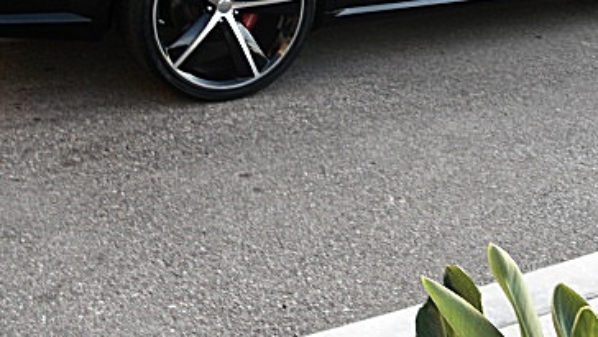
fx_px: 1094
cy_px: 13
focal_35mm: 69
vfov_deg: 17.2
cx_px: 366
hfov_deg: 30.5
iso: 100
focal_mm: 6.3
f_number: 2.8
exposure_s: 1/80
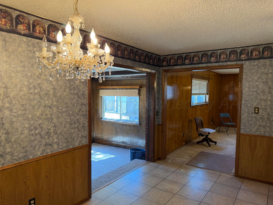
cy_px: 104
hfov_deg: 69.4
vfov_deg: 54.9
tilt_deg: -3.7
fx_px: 197
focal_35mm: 25
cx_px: 138
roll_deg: -0.8
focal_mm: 6.76
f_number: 1.78
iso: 125
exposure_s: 1/60
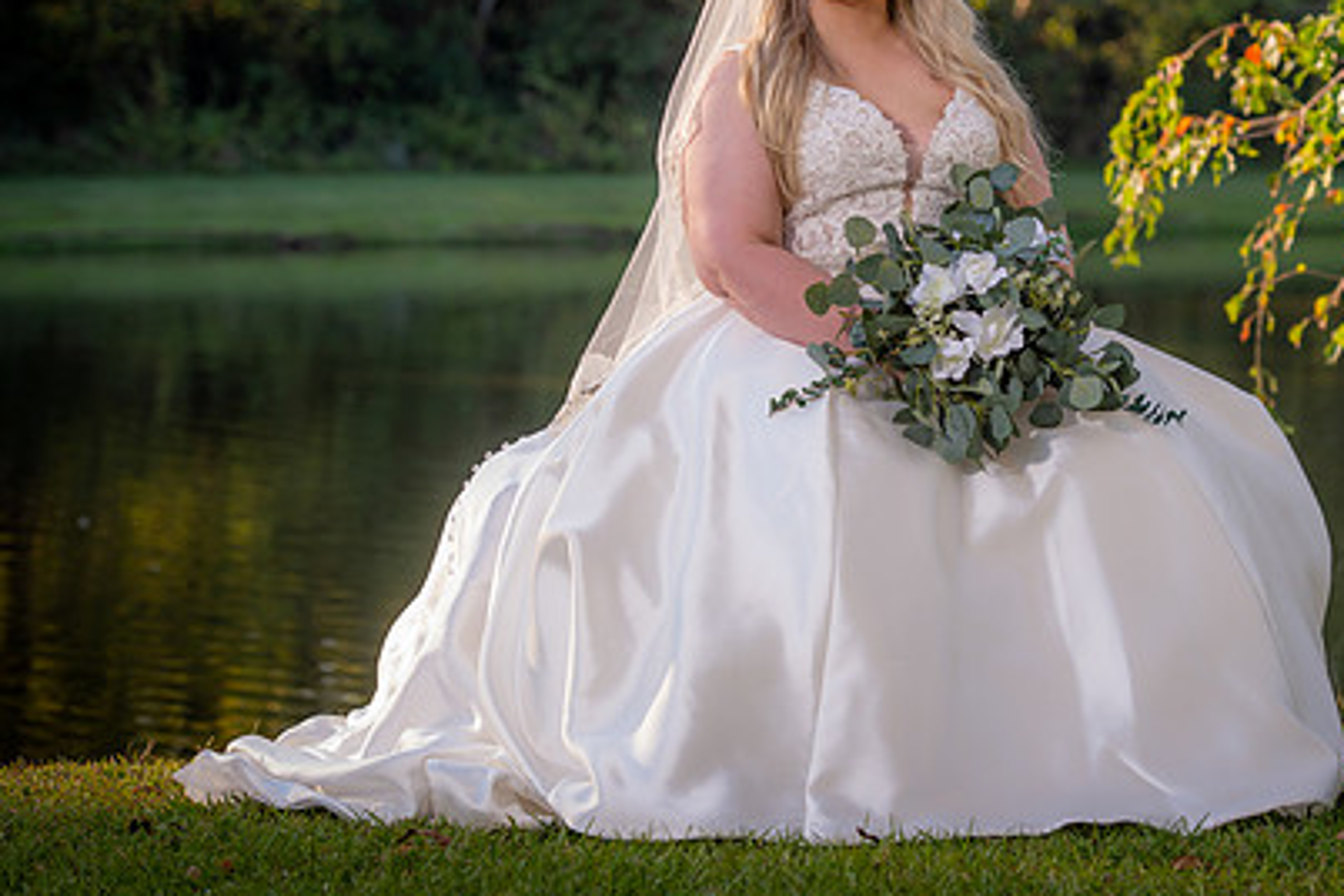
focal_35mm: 147
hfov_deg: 13.9
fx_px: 5488
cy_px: 281
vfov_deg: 9.3
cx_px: 916
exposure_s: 1/160
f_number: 5
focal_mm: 102
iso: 125
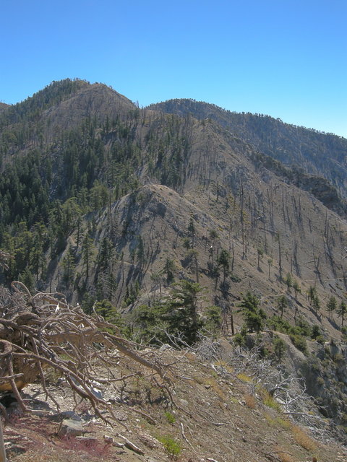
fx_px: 468
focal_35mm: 35
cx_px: 174
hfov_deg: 40.7
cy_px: 231
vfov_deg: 52.6
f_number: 5.4
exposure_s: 1/245
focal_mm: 7.5
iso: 64
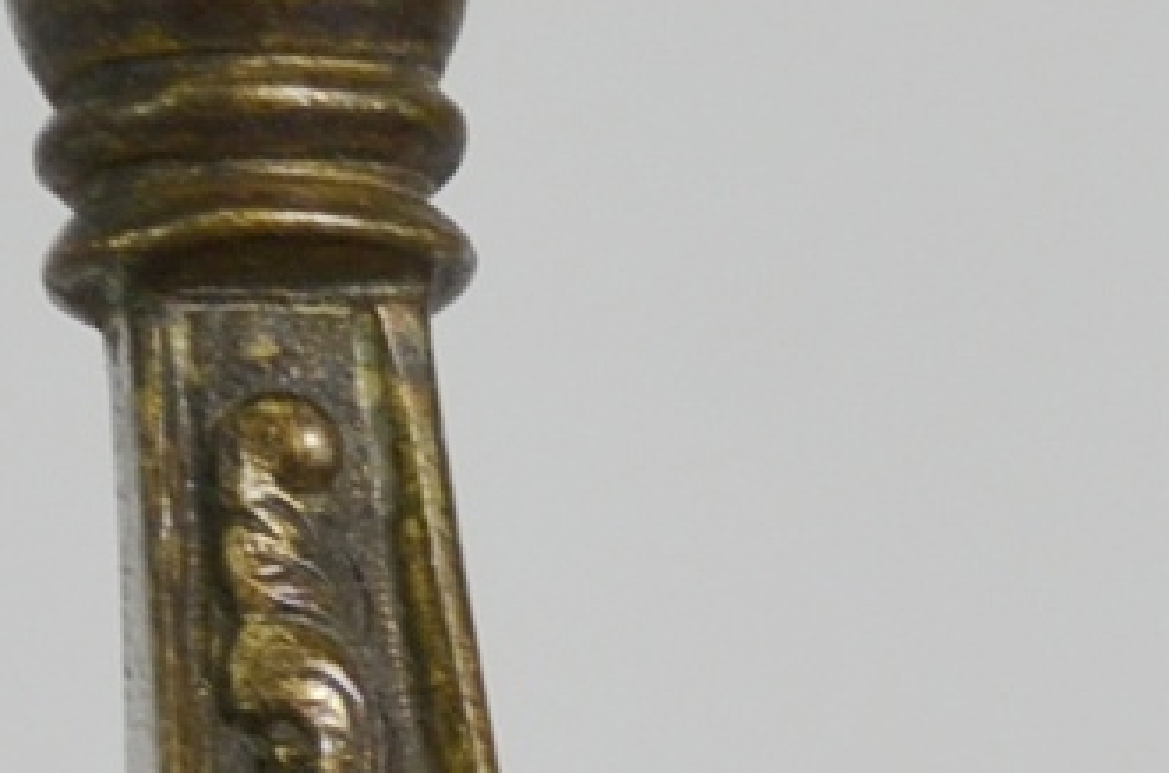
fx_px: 22417
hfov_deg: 3.0
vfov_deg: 2.0
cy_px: 2160
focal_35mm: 692
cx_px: 2342
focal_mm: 62
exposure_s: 1/400
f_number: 5
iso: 400
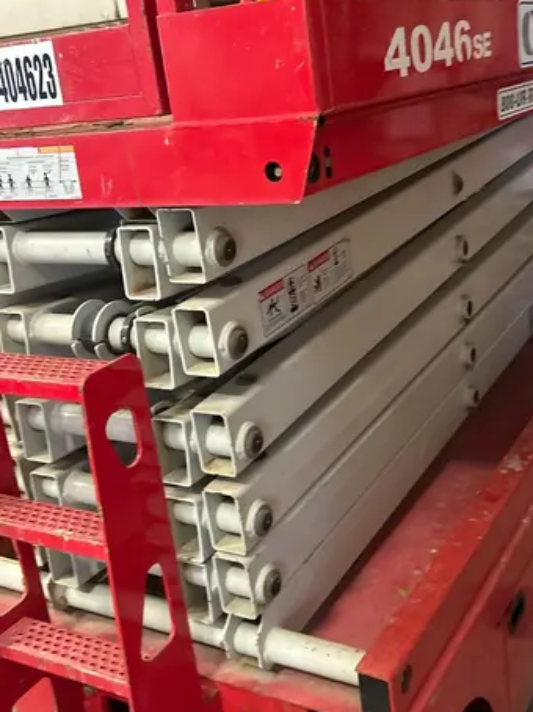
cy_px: 307
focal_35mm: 42
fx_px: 863
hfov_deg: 34.1
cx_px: 337
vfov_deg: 44.7
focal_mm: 5.7
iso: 400
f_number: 1.5
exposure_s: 1/60
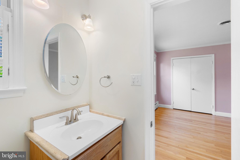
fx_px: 100
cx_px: 120
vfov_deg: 77.3
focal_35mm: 15
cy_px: 80
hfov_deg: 100.4
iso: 200
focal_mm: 10
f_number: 8
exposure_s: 1/25
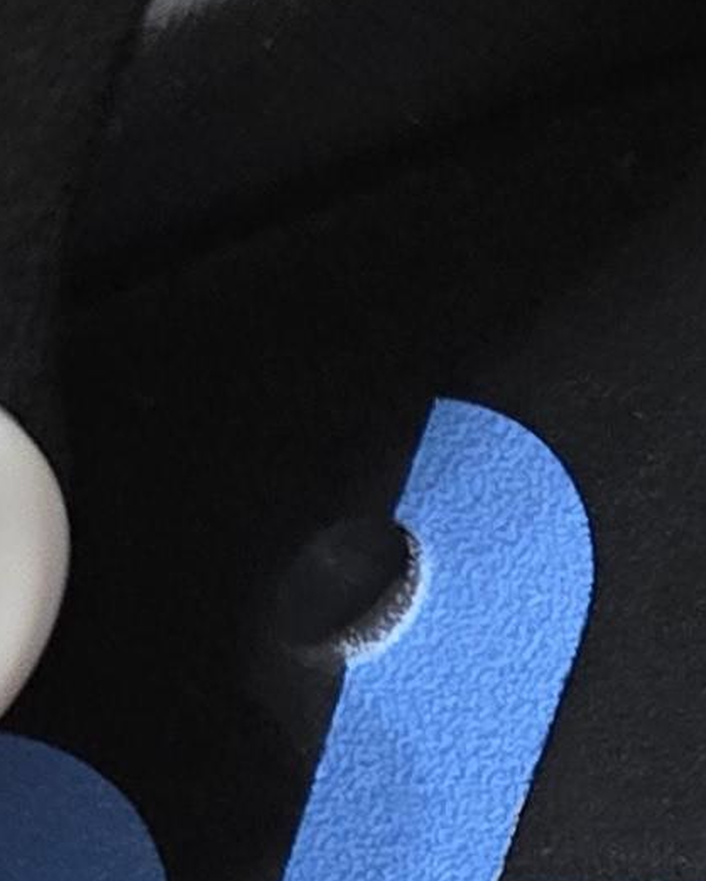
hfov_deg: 9.0
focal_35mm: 172
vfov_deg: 10.8
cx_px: 527
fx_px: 4490
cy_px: 1274
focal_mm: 5.4
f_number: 1.8
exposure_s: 1/30
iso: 1250
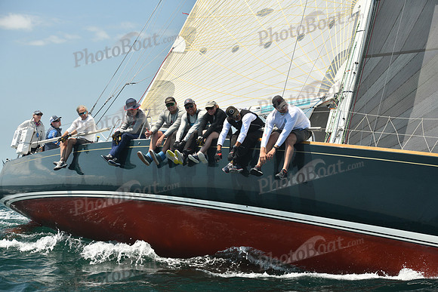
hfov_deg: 28.8
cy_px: 146
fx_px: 852
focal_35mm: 70
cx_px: 219
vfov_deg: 19.5
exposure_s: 1/640
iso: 320
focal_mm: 70
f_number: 5.6
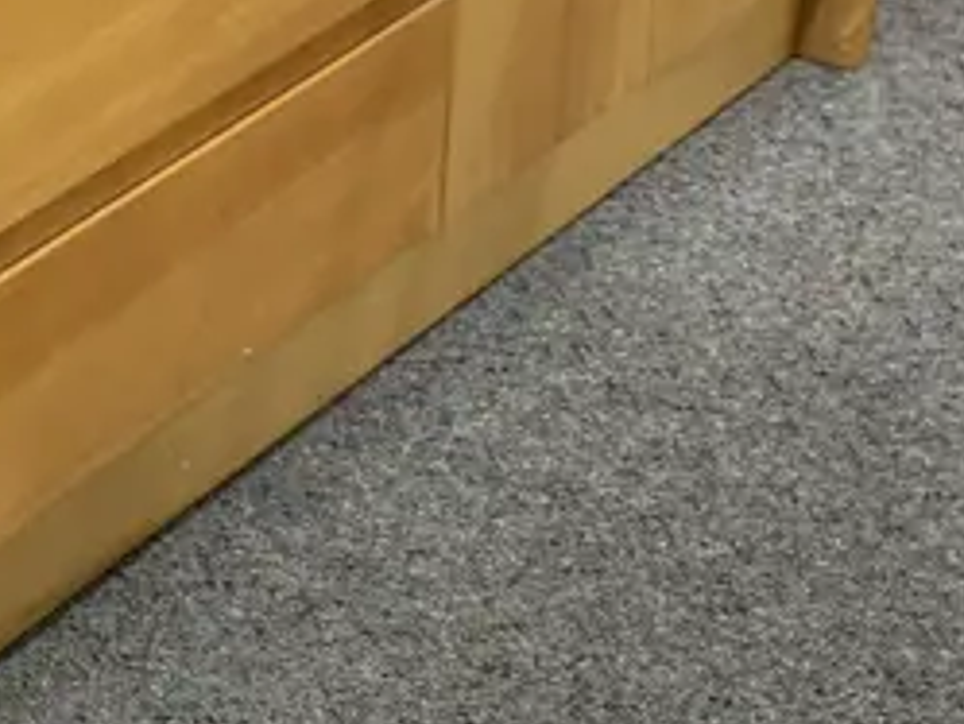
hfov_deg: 16.9
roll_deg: +2.3
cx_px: -426
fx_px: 2981
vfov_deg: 13.7
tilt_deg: -26.8
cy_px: 23
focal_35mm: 107
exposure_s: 1/50
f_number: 1.8
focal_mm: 4.25
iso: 100
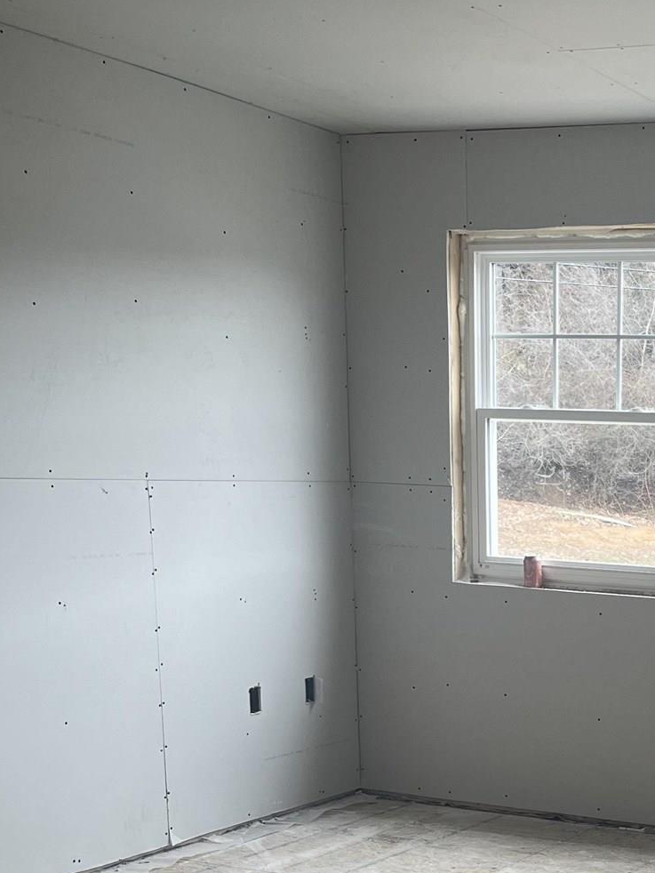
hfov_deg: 22.5
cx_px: 745
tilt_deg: -14.3
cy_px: 836
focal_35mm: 61
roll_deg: -2.2
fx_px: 1538
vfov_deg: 29.9
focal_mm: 5.1
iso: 50
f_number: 1.6
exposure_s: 1/121
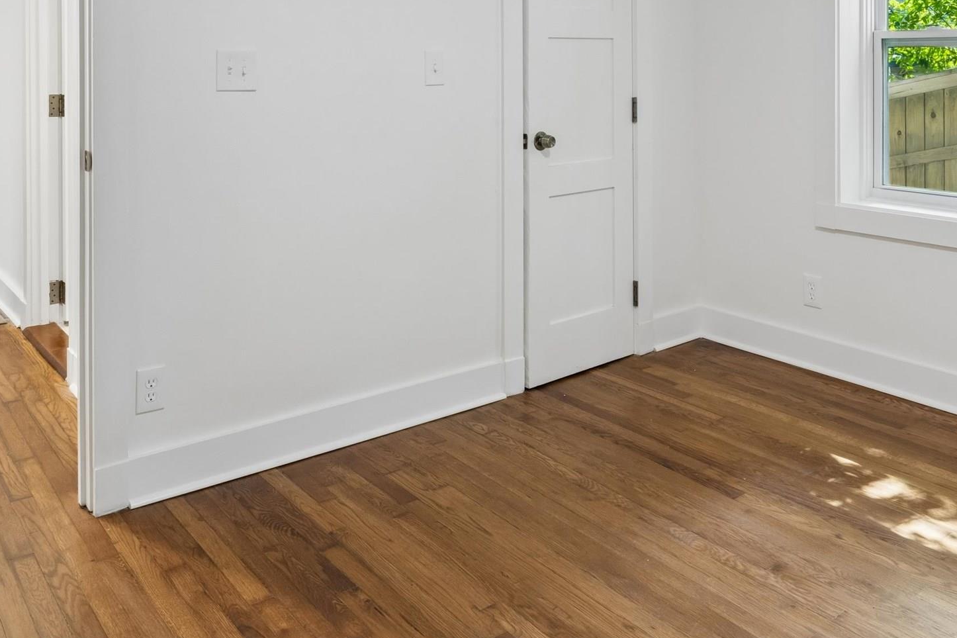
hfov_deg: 55.8
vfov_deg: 36.3
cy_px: 54
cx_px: 495
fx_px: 904
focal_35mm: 34
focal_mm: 16
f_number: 13
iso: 400
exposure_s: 1/4
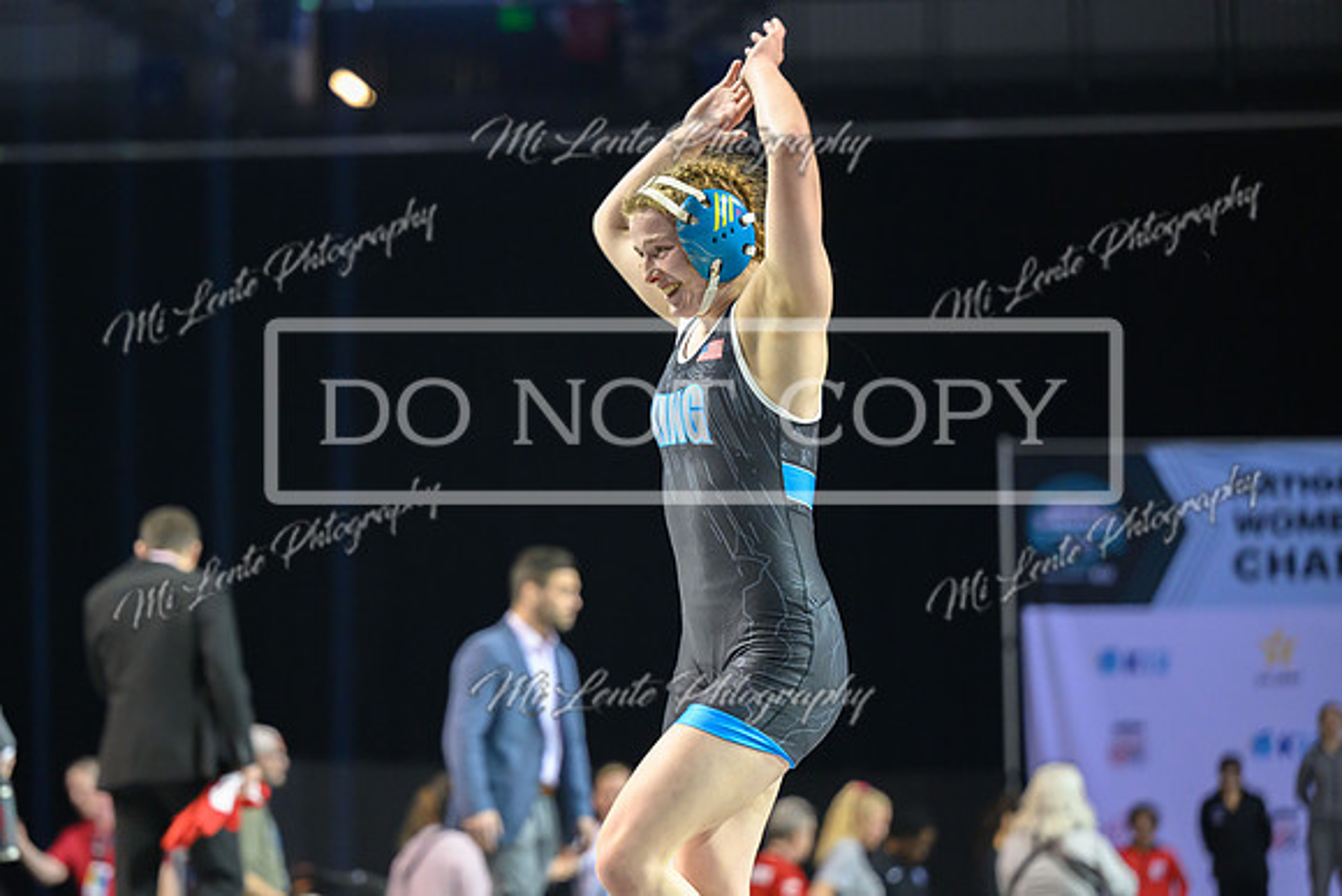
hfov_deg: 16.0
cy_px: 500
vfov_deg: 10.7
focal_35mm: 128
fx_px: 4785
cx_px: 593
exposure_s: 1/500
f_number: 2.8
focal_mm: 115
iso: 4000
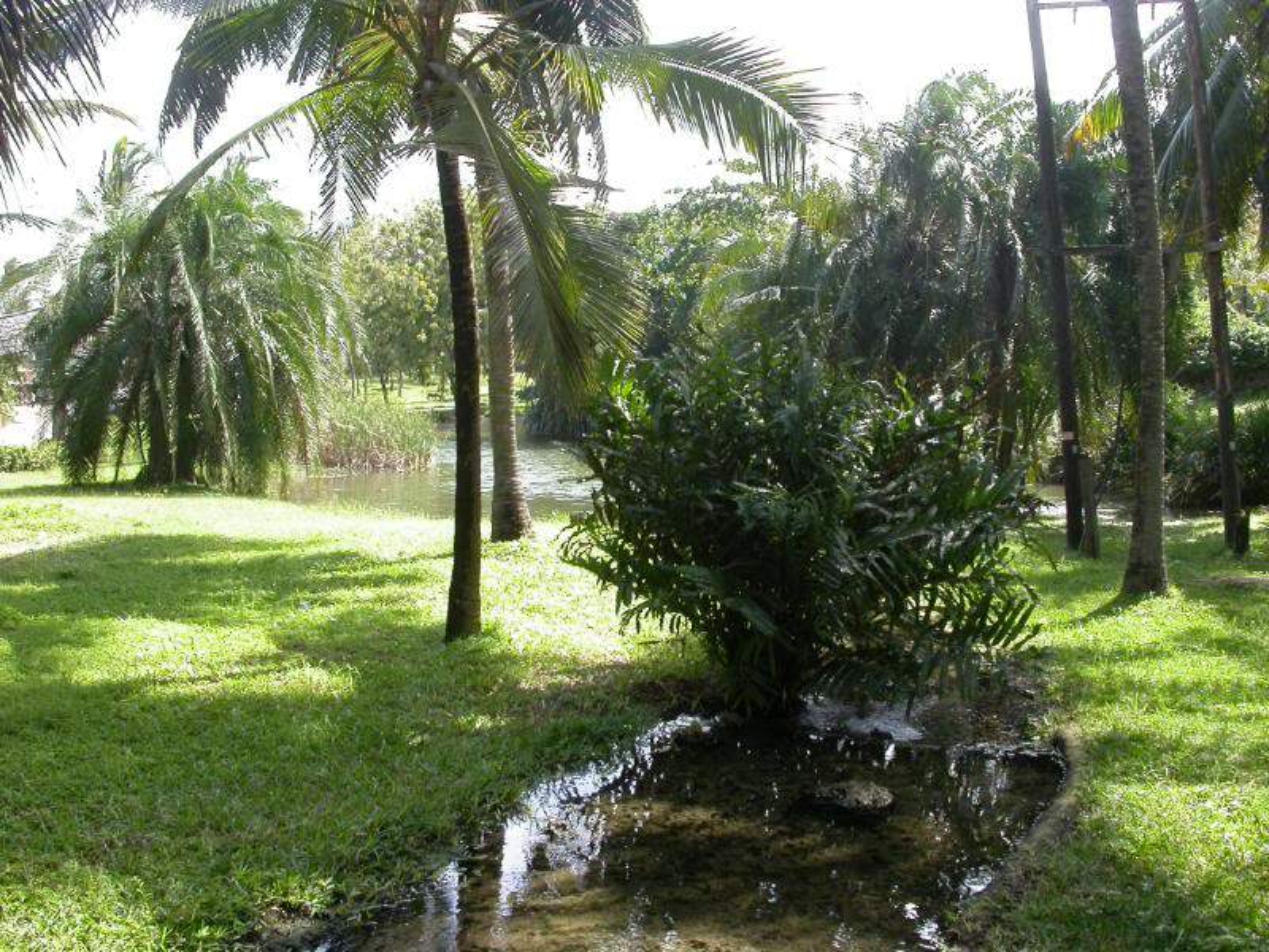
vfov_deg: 37.7
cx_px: 634
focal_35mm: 38
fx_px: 1393
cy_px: 476
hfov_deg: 49.0
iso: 100
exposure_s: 1/115
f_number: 5.3
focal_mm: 7.85
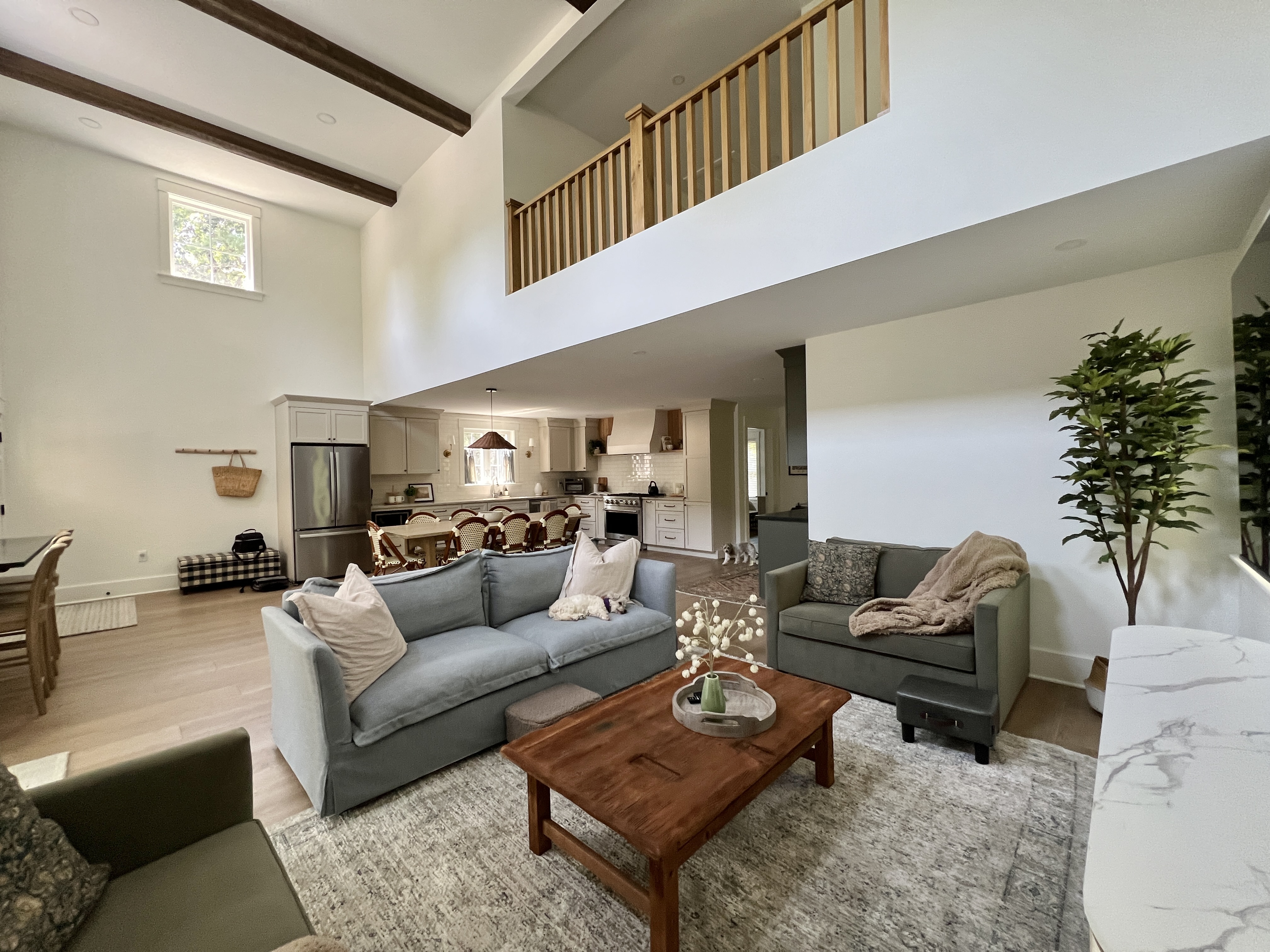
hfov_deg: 106.2
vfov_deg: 89.9
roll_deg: +1.6
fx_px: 477
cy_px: 476
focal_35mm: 13
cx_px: 635
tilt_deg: -0.2
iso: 200
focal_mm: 1.57
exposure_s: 1/99
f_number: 1.8
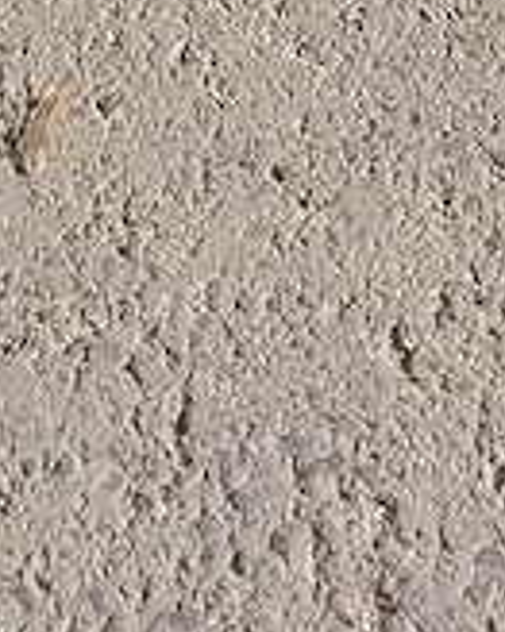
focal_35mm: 191
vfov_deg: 7.3
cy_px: -1900
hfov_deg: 8.0
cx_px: 659
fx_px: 3572
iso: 100
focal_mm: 5.25
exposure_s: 1/560
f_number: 1.75
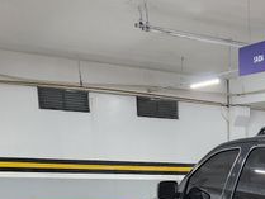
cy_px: 275
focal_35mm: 66
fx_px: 506
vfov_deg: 20.0
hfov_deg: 26.2
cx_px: 317
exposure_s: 1/60
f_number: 1.8
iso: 800
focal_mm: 5.4
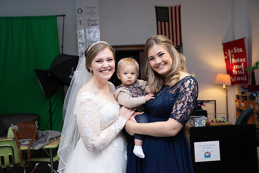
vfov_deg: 27.0
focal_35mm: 50
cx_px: 130
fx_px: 360
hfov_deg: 39.6
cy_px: 86
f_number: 4.5
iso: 640
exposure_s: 1/200
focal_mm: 50
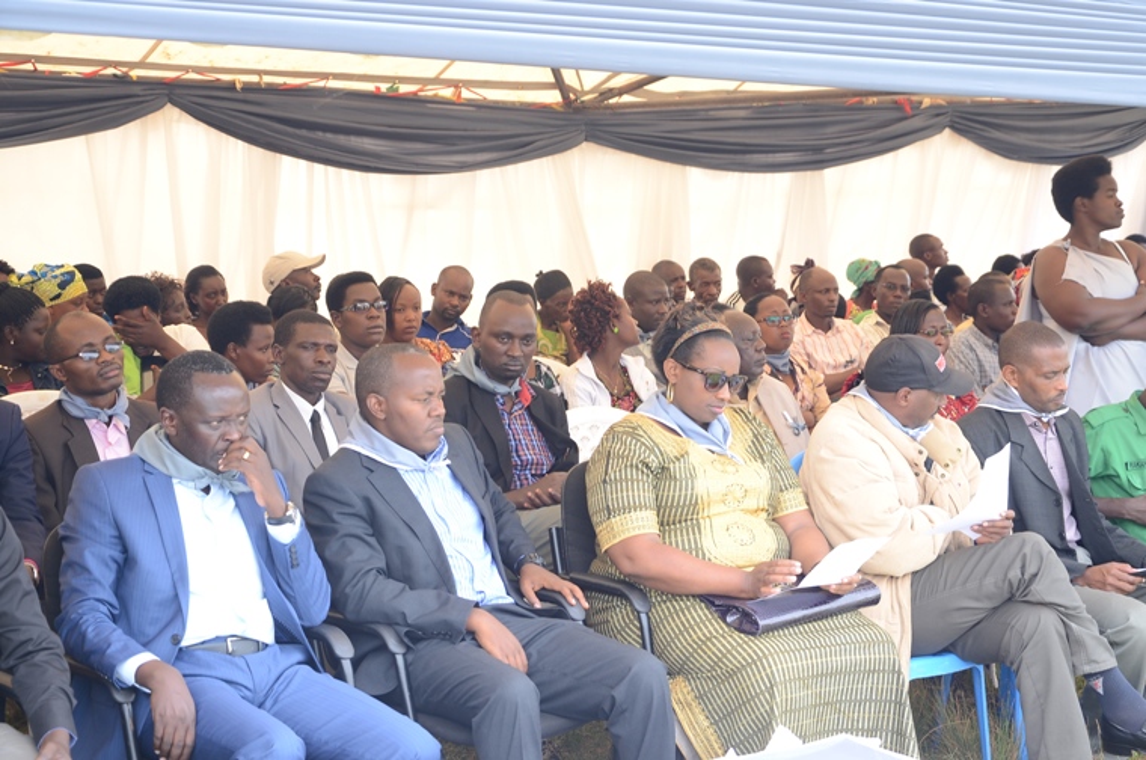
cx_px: 573
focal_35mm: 57
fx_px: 1811
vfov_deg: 23.7
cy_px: 380
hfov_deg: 35.1
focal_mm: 38
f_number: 5
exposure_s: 1/60
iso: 160
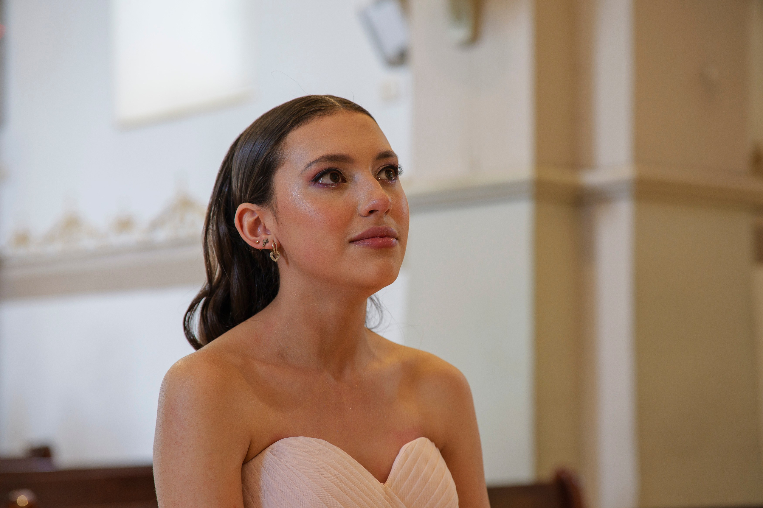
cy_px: 254
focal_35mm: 75
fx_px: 1589
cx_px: 382
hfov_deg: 27.0
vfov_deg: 18.2
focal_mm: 75
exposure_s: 1/60
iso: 800
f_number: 3.2
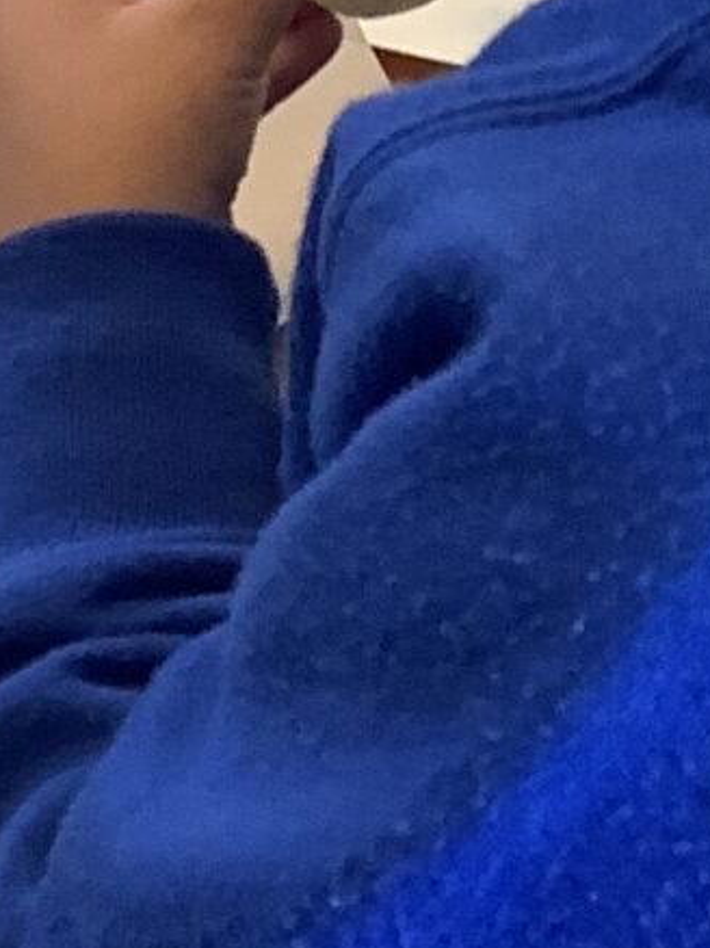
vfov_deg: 13.1
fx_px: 3969
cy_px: -301
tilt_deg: -48.5
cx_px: 48
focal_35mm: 145
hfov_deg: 10.2
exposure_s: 1/50
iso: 100
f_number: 2.4
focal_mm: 3.3
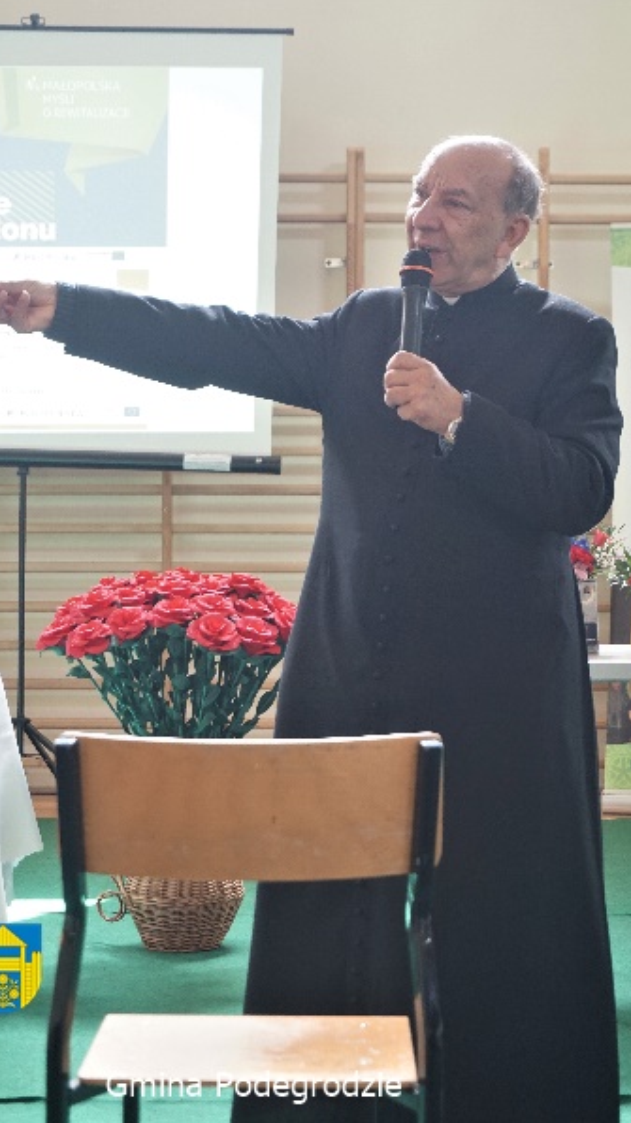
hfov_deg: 15.3
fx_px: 2351
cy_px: 560
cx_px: 329
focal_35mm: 79
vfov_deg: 26.9
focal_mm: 50
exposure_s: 1/30
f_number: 5.6
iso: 640
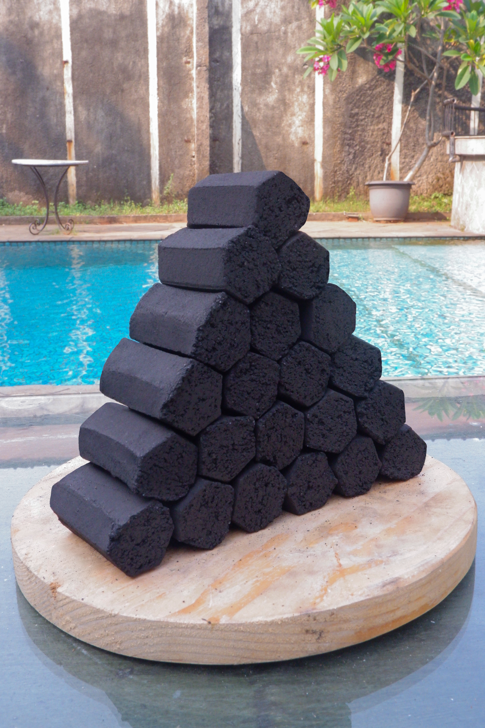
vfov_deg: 57.2
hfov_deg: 40.0
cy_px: 364
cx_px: 242
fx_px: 667
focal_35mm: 33
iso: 3200
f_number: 20
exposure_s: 1/125
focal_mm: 22.8
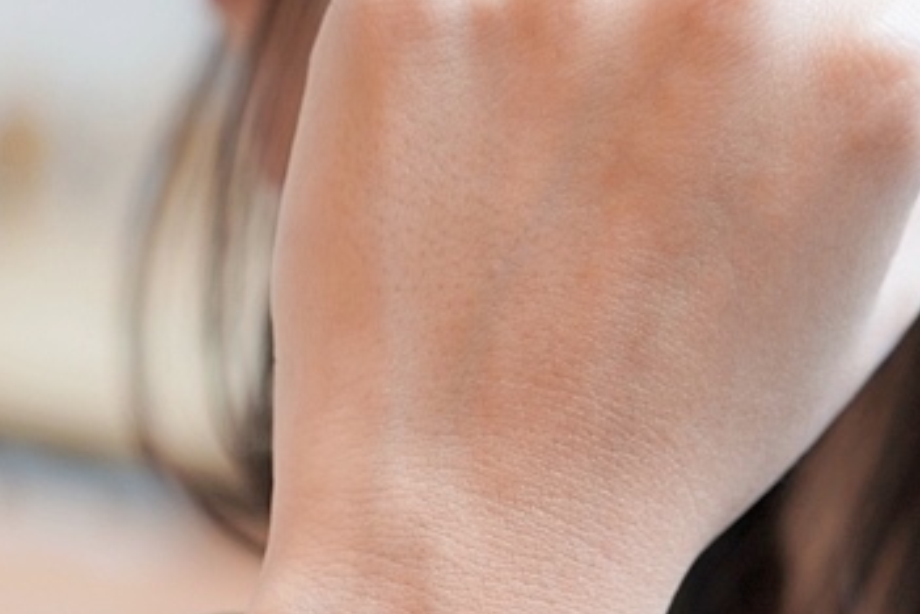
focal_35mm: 205
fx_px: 5238
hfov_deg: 10.0
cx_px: 246
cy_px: 660
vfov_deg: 6.7
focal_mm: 72
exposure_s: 1/20
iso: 250
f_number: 4
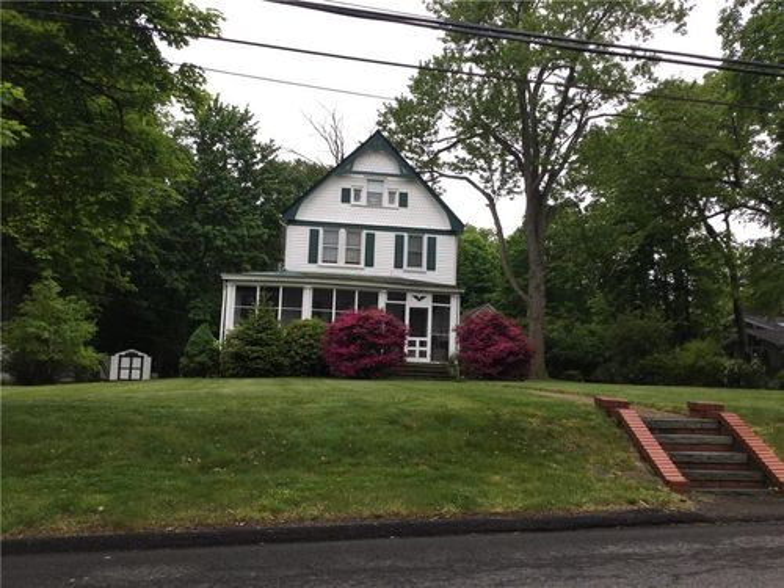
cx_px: 392
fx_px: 702
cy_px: 294
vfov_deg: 45.4
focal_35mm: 31
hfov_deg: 58.4
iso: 25
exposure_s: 1/121
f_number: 2.4
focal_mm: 3.3
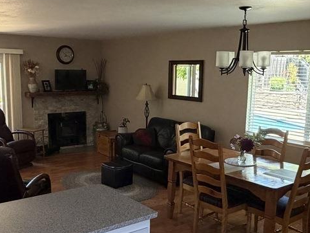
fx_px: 376
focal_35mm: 42
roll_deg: -0.5
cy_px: 133
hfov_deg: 44.8
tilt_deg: -9.7
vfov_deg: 34.3
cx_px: 152
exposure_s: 1/89
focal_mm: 2.22
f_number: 2.2
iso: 320
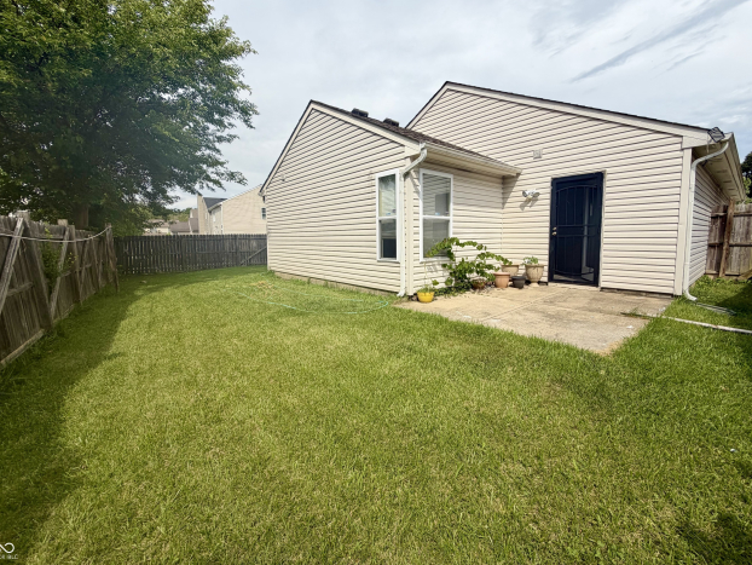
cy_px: 264
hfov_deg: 98.1
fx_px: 326
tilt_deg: -5.1
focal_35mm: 15
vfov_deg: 81.7
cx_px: 383
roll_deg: +1.3
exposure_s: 1/955
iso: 20
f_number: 2.2
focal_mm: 2.22
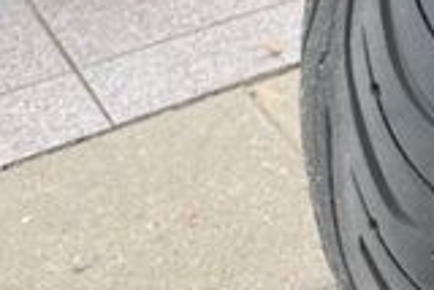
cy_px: 8
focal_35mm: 108
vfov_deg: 12.6
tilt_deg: -28.1
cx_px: 778
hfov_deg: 16.0
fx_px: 1303
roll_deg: -0.5
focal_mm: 5.1
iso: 32
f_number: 1.6
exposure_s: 1/122
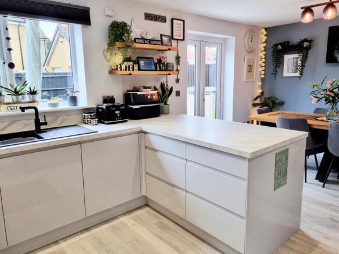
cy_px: 127
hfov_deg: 67.3
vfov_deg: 53.0
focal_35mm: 26
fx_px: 255
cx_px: 170
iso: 50
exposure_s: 1/103
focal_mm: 5.4
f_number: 1.8
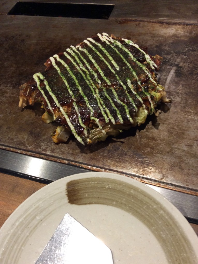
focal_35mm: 32
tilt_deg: -54.4
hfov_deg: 44.1
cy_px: 132
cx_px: 99
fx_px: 245
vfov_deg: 56.9
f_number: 2.4
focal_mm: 3.3
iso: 100
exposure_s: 1/24
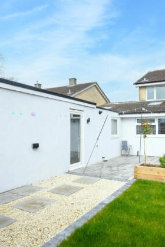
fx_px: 172
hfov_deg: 50.4
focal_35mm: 25
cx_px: 111
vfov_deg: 71.5
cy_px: 127
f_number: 6.3
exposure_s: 1/800
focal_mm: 16
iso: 500
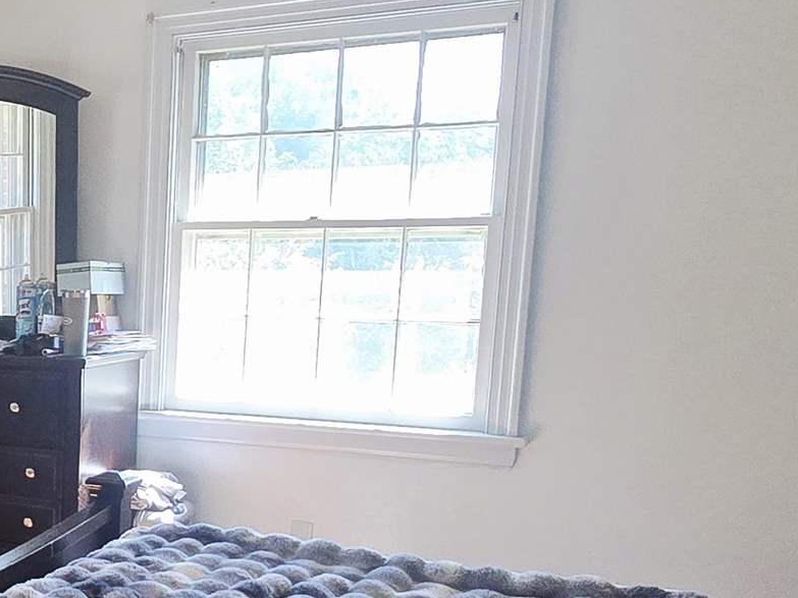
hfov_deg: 31.0
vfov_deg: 28.1
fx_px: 1176
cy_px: 451
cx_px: -180
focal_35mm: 51
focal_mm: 2.2
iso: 250
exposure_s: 1/370
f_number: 2.2
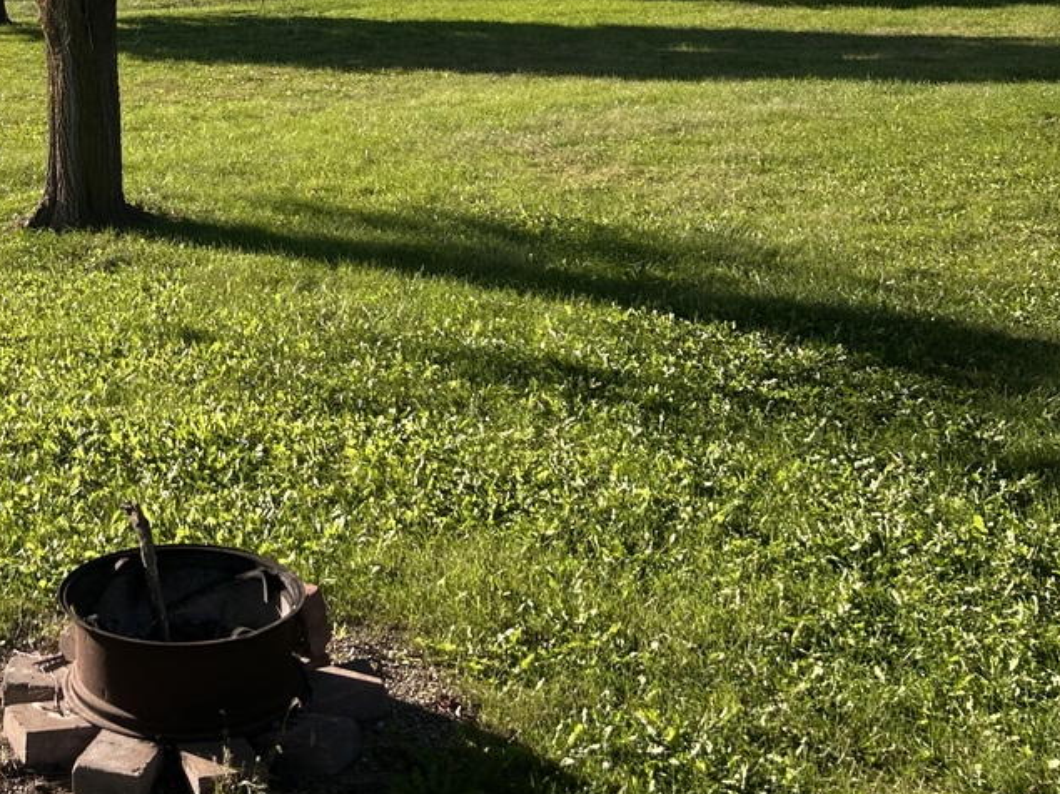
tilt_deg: -7.4
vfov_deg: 23.6
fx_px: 1806
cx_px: 3
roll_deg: -0.3
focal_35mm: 59
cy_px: -20
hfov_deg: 30.4
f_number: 1.5
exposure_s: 1/2008
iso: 50
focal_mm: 5.7
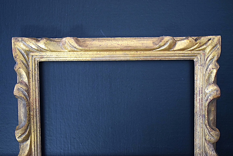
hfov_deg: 42.3
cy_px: 78
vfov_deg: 28.9
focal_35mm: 46
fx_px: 301
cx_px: 116
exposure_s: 1/60
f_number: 4.2
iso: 2000
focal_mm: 31
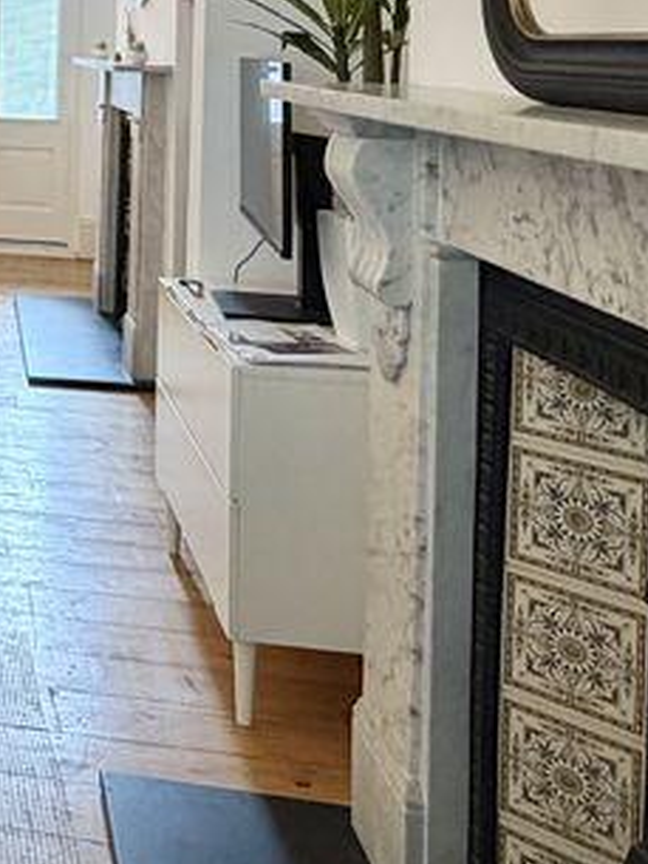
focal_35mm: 47
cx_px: -249
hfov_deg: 25.4
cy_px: 34
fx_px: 1172
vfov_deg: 36.9
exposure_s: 1/50
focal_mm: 2.22
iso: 320
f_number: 2.2
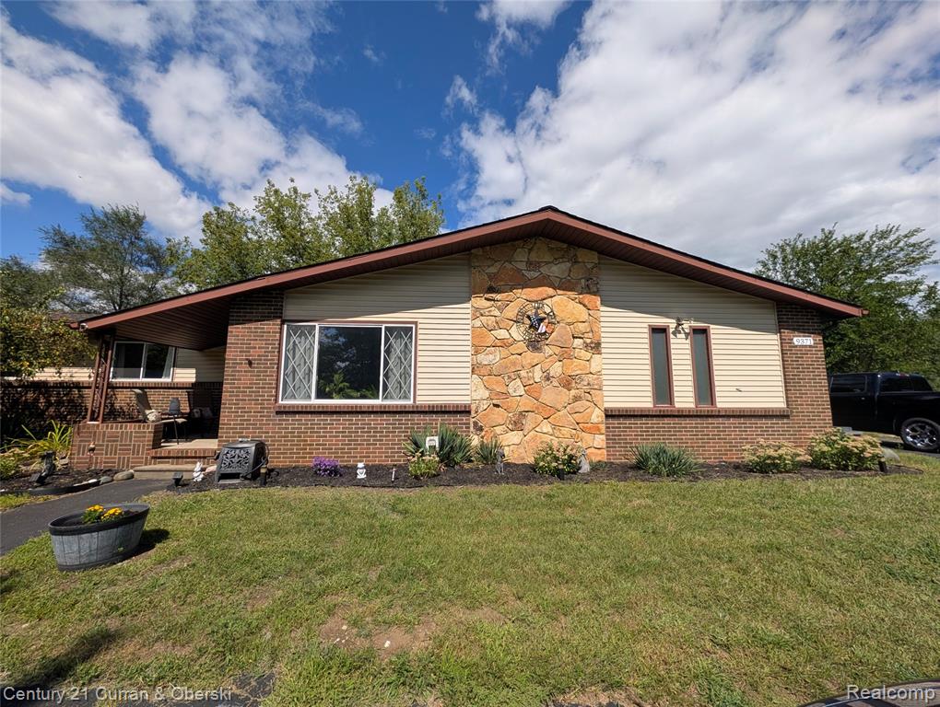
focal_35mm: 12
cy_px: 354
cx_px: 470
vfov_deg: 94.6
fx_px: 326
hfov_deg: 110.5
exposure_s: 1/4184
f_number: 1.7
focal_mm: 2.02
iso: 51
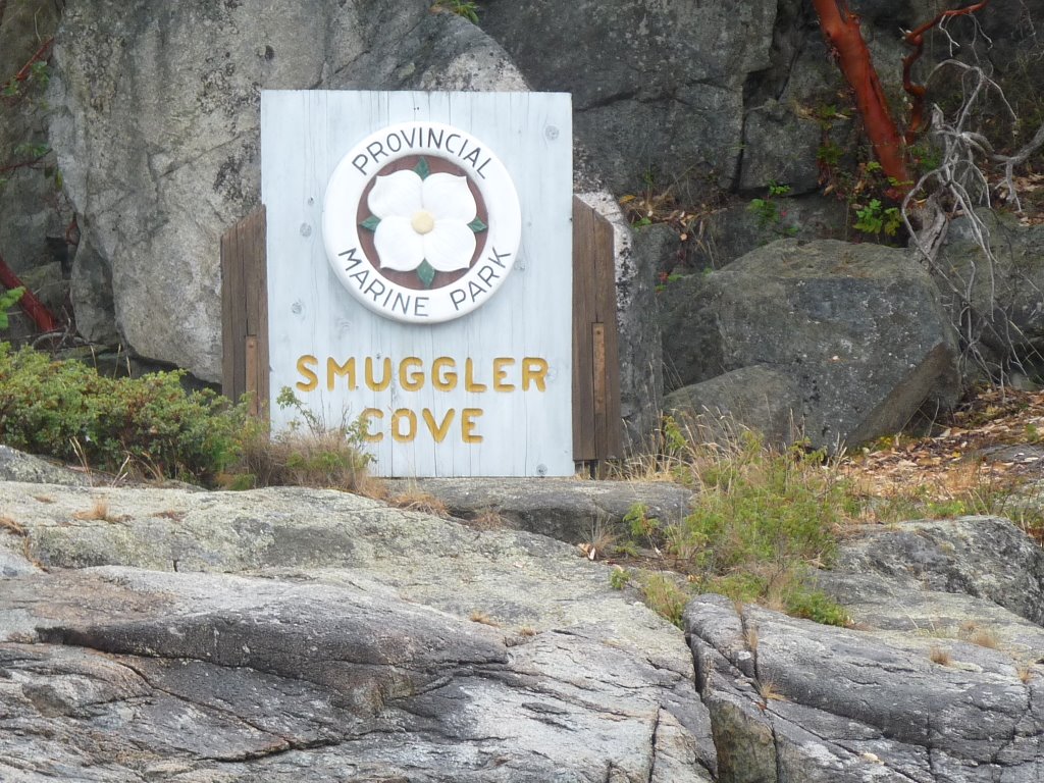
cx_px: 522
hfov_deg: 7.4
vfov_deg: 5.6
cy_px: 392
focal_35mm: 266
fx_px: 8022
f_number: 3.7
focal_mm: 26.7
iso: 100
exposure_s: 1/100
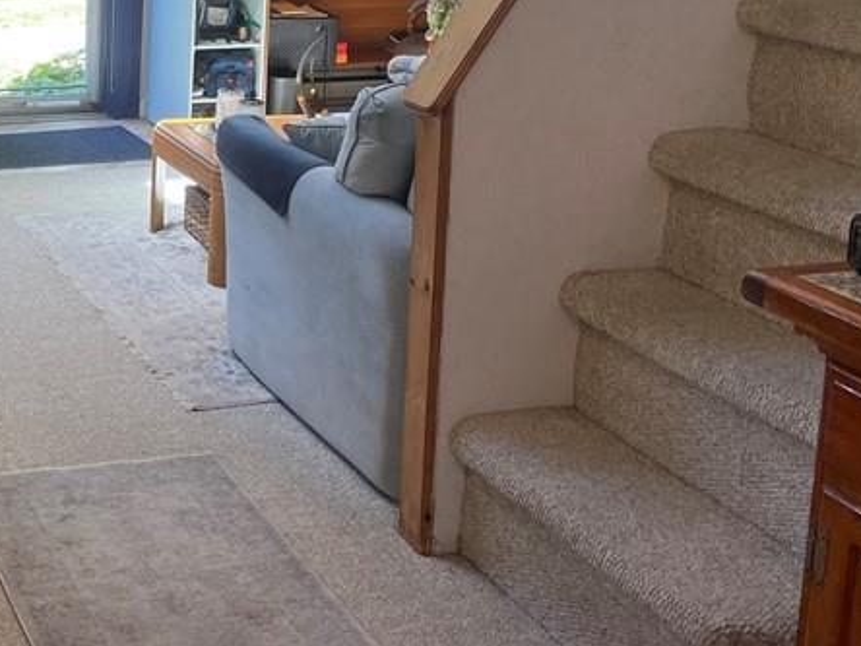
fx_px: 1492
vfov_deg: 23.4
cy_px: -4
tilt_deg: -8.1
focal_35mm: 60
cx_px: 17
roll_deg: -1.3
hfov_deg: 30.1
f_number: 1.6
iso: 50
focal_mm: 4.2
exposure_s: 1/120
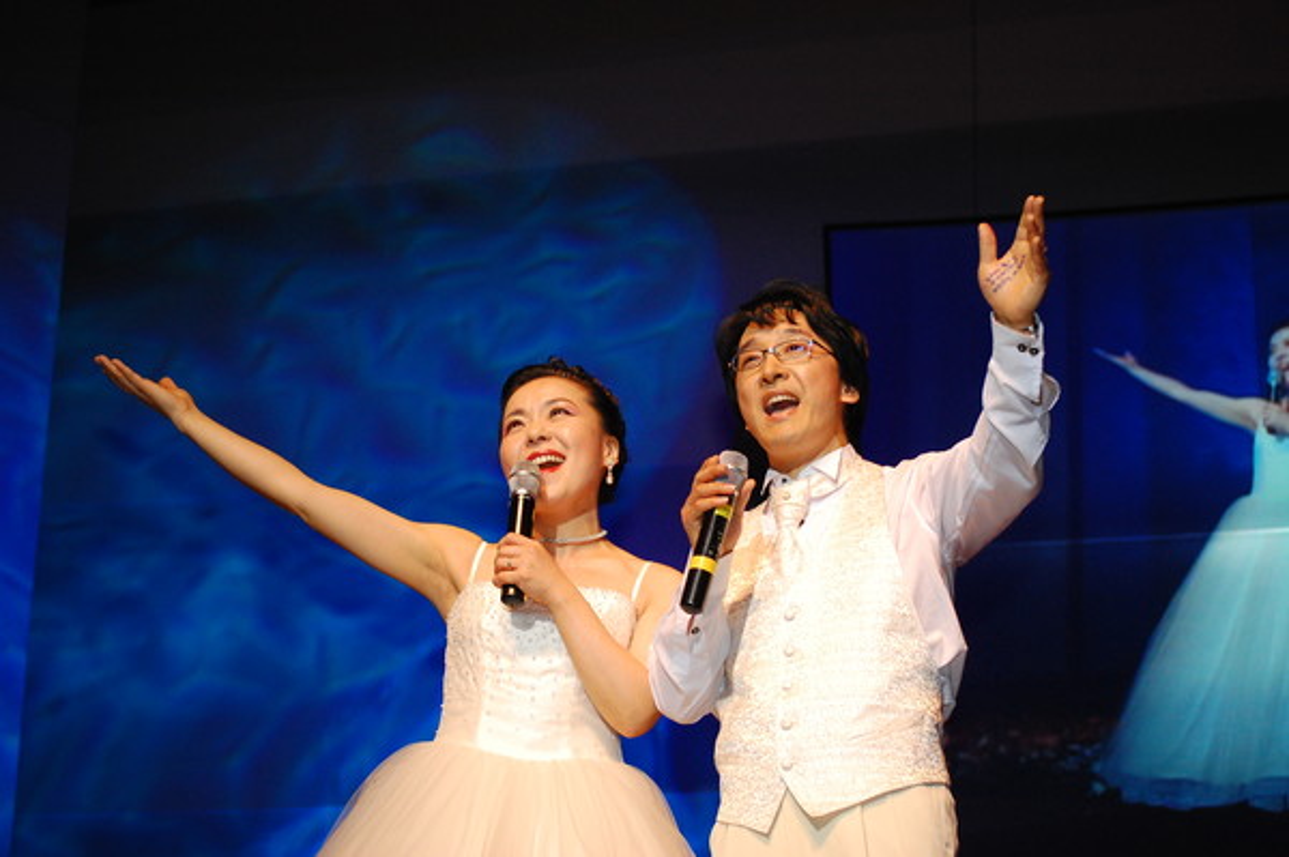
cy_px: 428
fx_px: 2951
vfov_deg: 16.5
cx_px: 644
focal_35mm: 82
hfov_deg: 24.6
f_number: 5.6
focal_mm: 55
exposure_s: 1/60
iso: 800
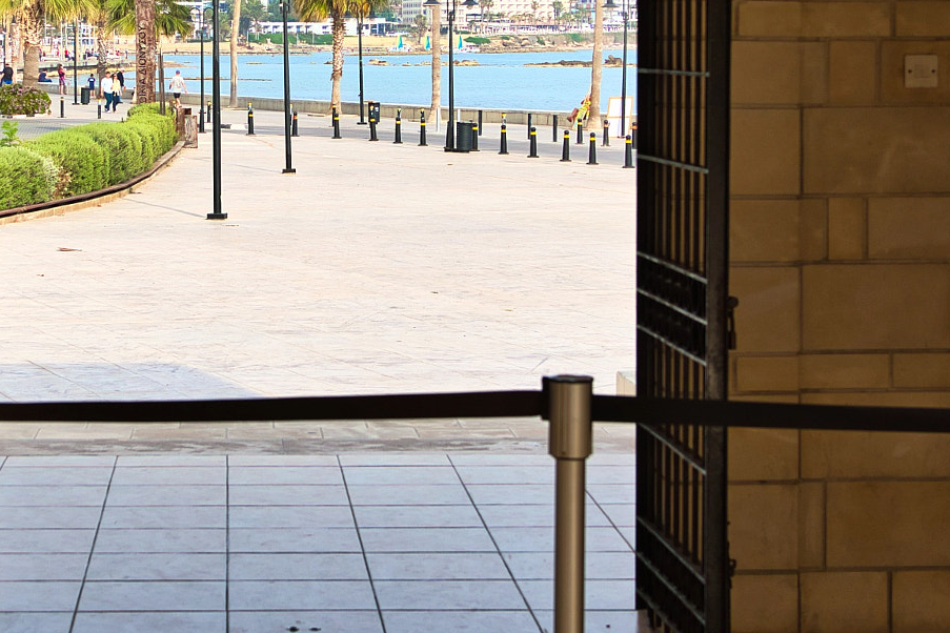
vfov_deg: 13.5
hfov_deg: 20.1
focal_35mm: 101
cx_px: 272
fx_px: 2665
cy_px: 110
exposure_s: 1/500
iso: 100
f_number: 5.6
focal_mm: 38
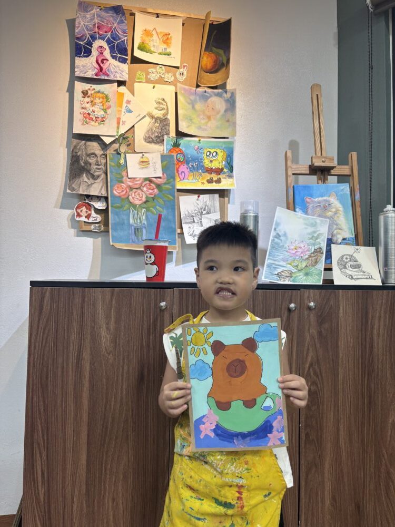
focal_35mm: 26
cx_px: 198
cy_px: 264
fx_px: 396
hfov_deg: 53.1
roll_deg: -1.7
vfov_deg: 67.3
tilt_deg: +2.2
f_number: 1.6
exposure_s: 1/100
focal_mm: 5.96
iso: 50
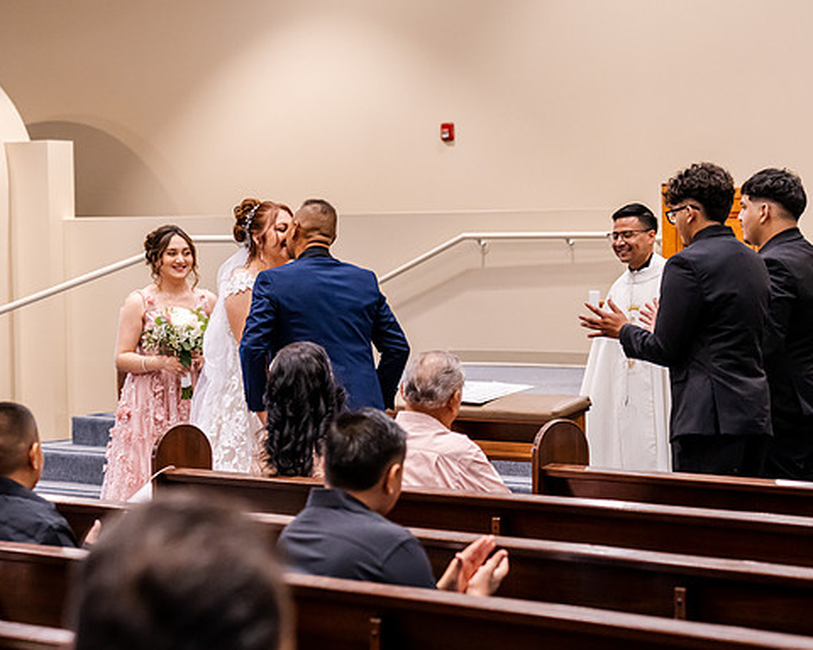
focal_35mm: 127
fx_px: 3056
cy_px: 326
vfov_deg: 12.1
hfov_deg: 15.1
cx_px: 334
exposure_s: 1/250
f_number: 3.5
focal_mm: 75
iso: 2500
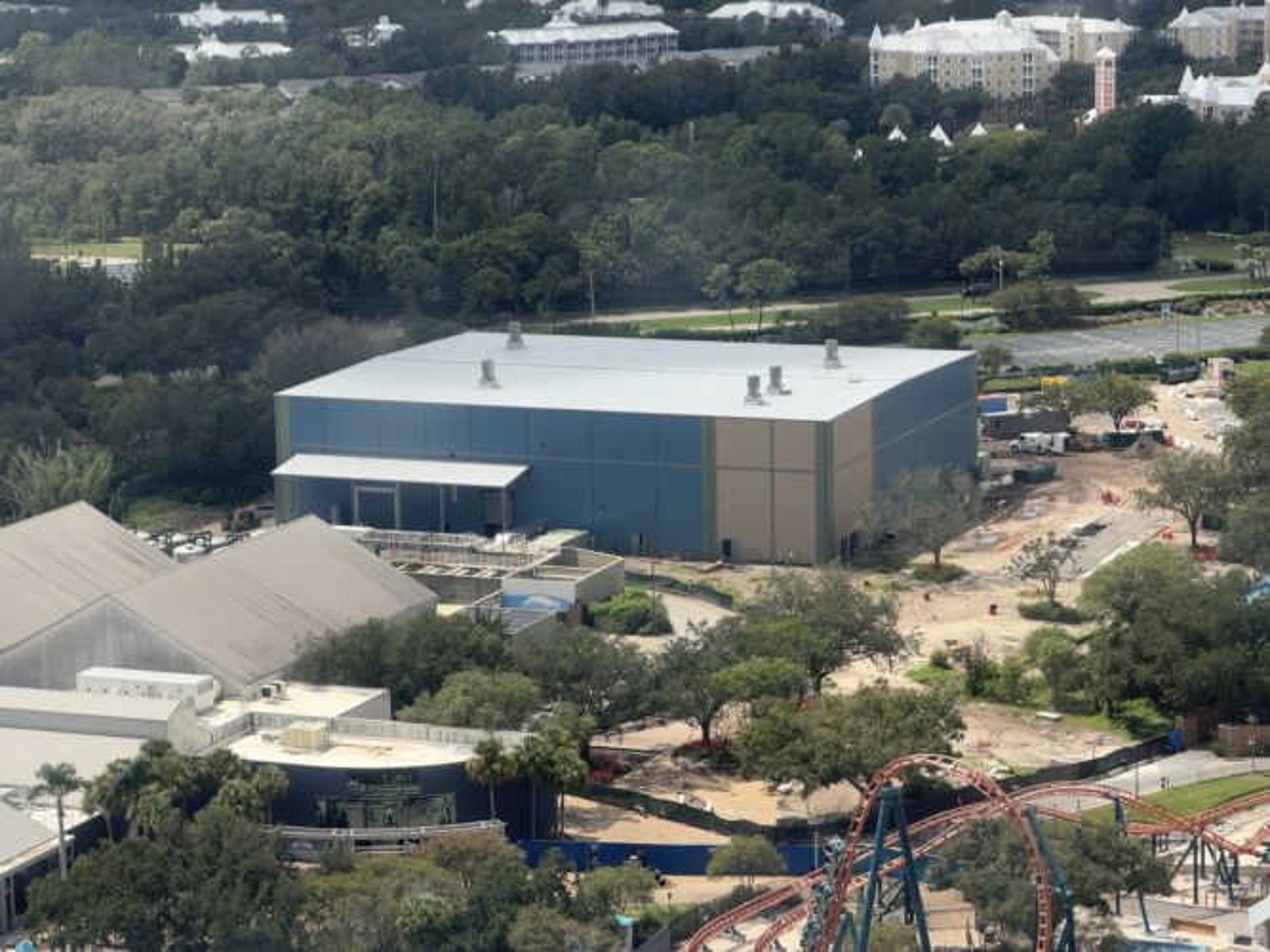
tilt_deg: -11.2
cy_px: 476
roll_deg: +1.1
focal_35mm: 100
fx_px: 3668
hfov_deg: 19.6
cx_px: 635
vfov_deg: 14.8
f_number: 2.8
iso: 25
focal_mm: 16.89
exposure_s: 1/638
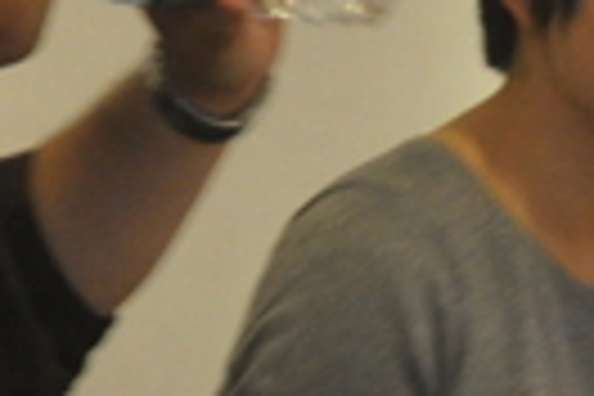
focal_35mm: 715
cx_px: 522
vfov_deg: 1.9
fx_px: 11797
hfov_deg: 2.9
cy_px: 331
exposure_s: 1/20
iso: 1600
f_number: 5.6
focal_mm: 90
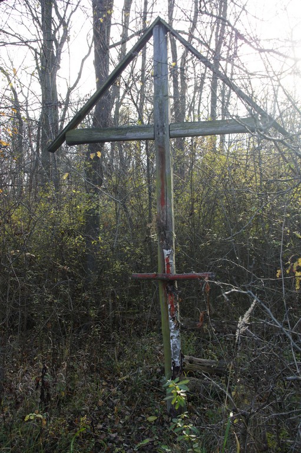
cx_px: 150
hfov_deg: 31.9
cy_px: 226
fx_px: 527
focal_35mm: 42
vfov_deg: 46.4
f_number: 6.3
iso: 200
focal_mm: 28
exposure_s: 1/60
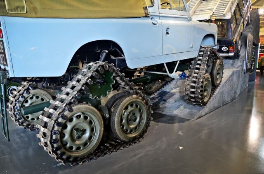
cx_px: 132
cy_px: 87
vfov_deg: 47.7
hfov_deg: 67.5
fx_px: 197
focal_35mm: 27
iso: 800
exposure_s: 1/20
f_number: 4
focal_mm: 18
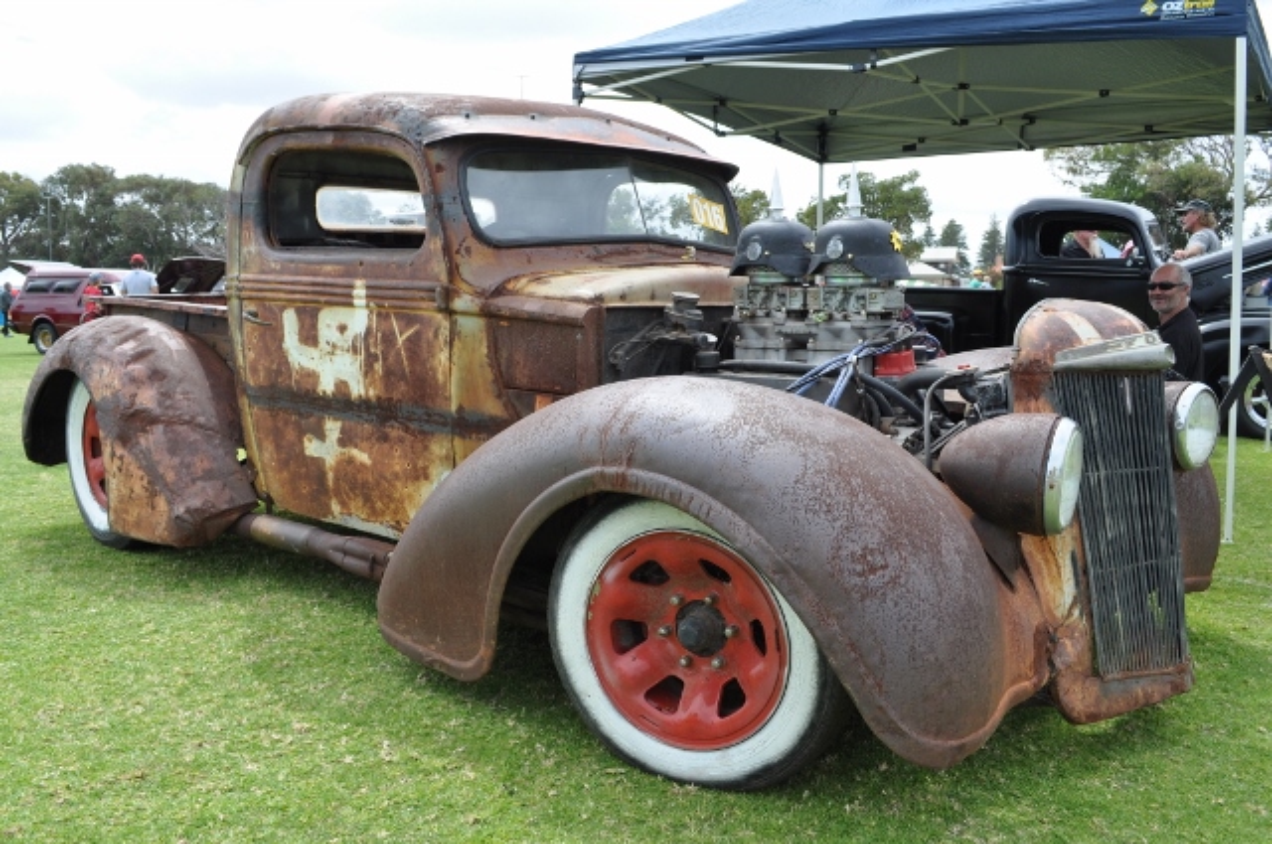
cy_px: 422
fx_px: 1059
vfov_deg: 43.5
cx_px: 636
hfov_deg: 62.0
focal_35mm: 30
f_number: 10
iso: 500
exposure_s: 1/400
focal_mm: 20
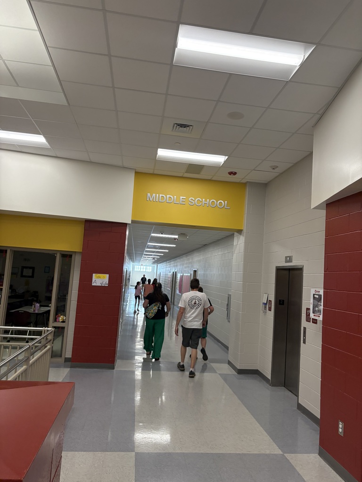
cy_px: 241
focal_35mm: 26
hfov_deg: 53.1
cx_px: 181
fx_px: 363
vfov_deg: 67.3
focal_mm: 5.96
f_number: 1.6
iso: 160
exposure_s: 1/151
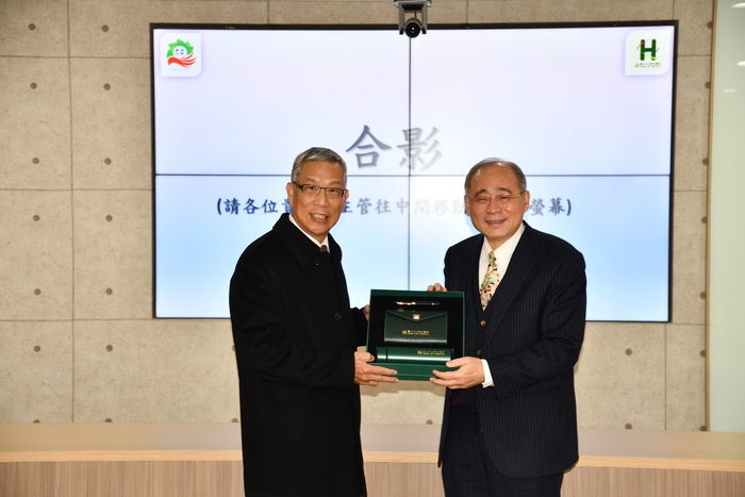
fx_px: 1366
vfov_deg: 20.6
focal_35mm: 66
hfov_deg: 30.5
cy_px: 248
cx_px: 372
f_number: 3.5
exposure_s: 1/60
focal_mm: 44
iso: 200
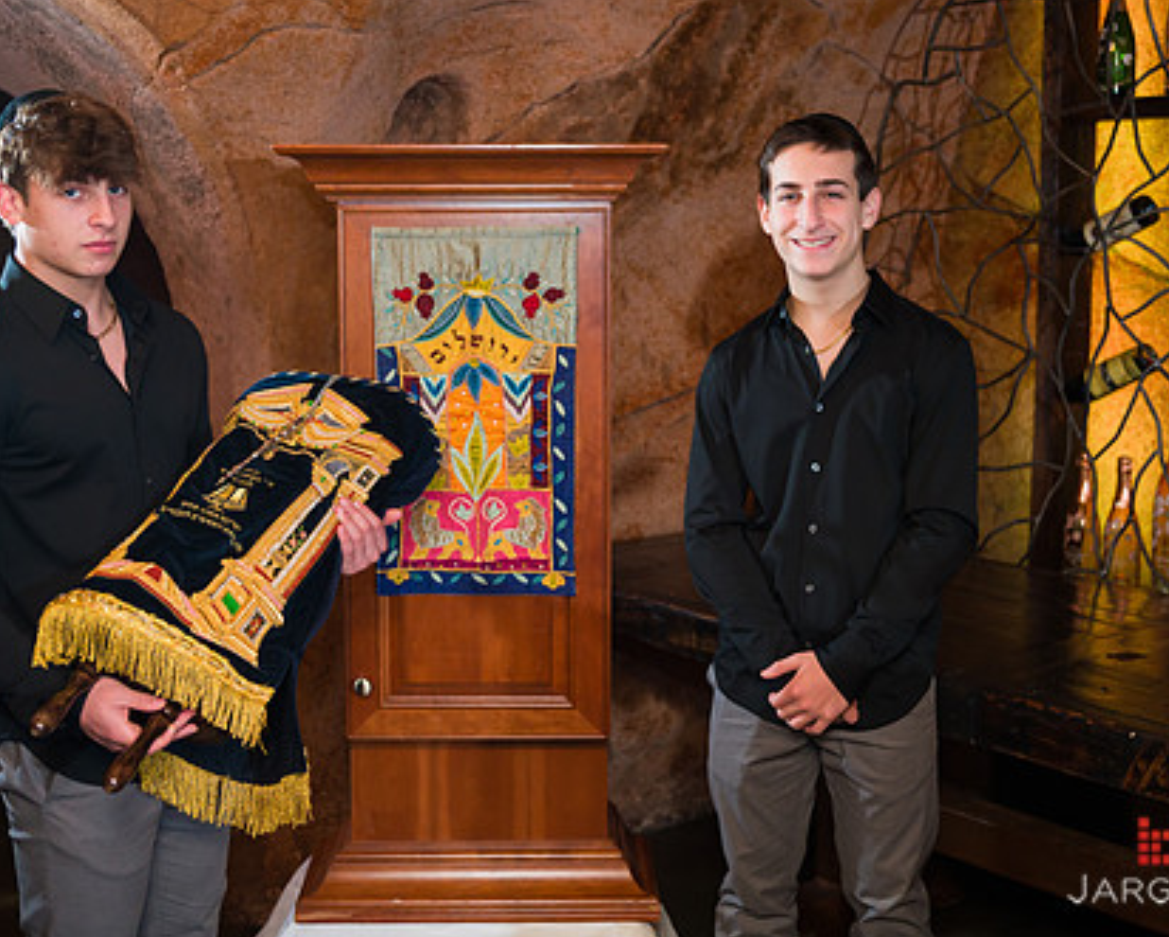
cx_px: 518
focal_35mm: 51
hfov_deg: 36.6
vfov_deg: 29.7
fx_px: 1765
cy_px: 408
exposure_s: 1/200
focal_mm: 38
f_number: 3.2
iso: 1250
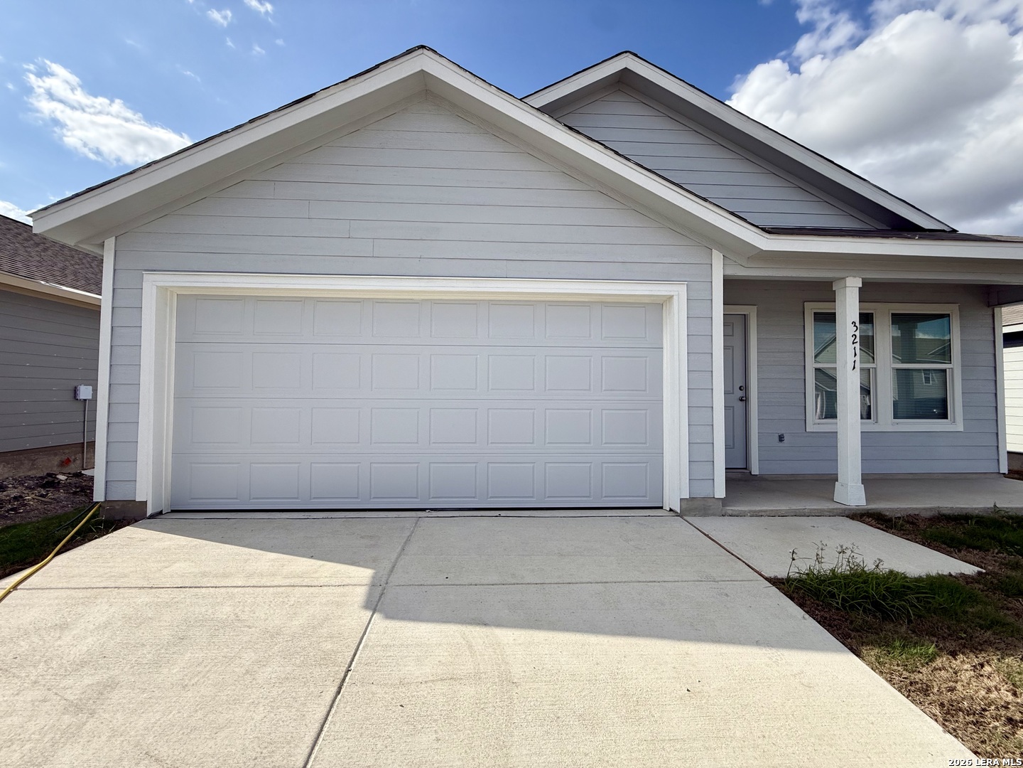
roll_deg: -0.3
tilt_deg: +1.7
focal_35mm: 14
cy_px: 384
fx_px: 414
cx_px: 512
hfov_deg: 102.1
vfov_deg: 85.7
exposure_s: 1/2611
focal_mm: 2.22
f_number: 2.2
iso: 50
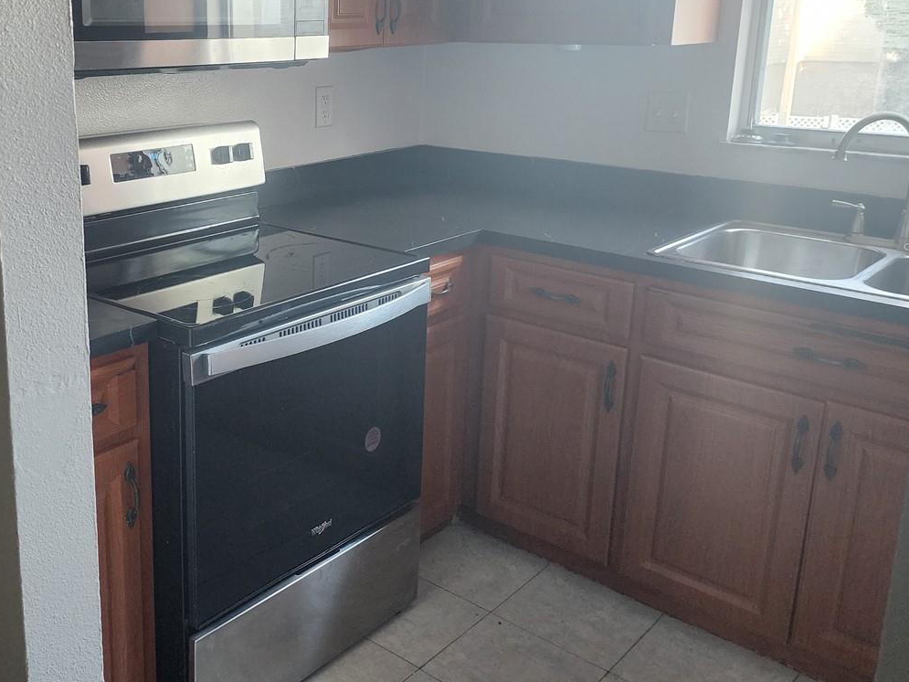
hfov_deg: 48.7
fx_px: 971
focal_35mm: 37
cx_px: 259
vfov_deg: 38.4
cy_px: 250
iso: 500
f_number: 1.8
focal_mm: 6.4
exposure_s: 1/120
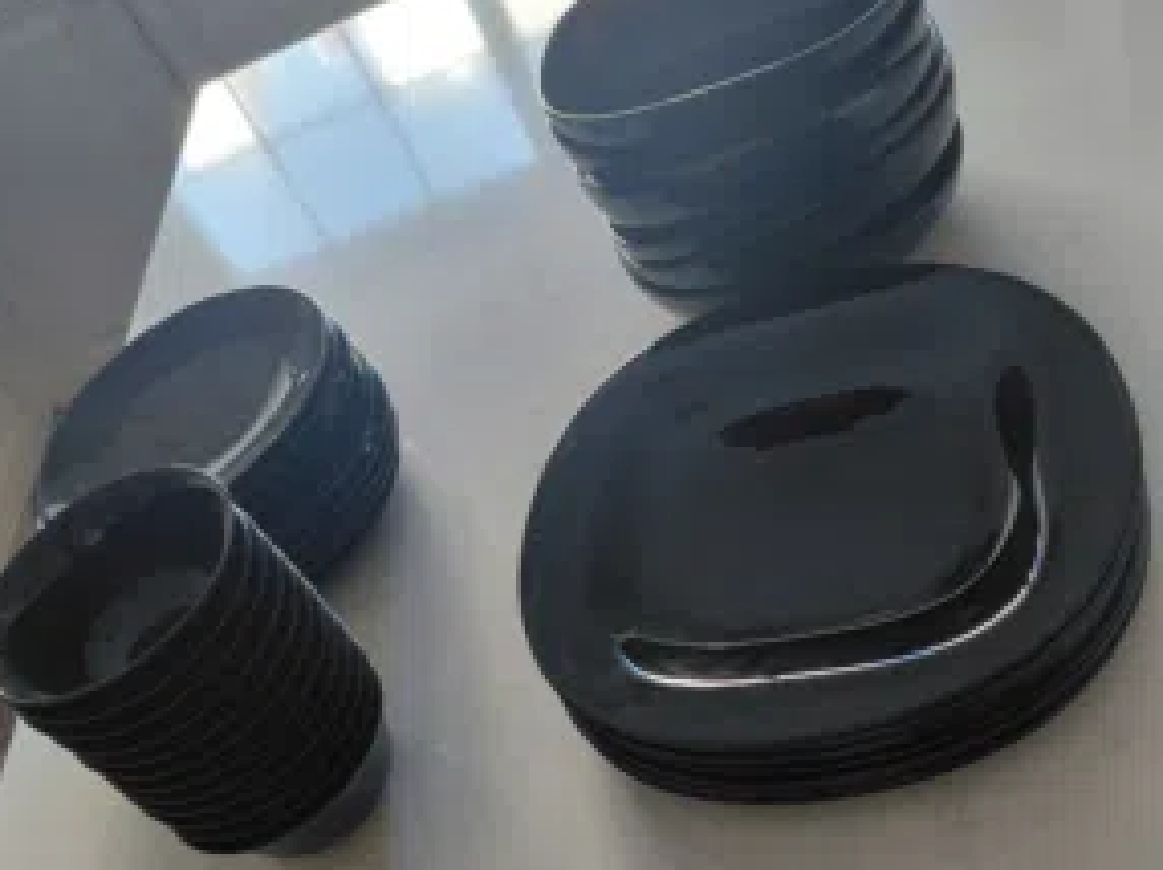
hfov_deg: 52.7
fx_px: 1175
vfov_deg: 39.3
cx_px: 602
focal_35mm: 35
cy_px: 675
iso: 160
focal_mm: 4.69
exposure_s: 1/120
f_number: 1.8
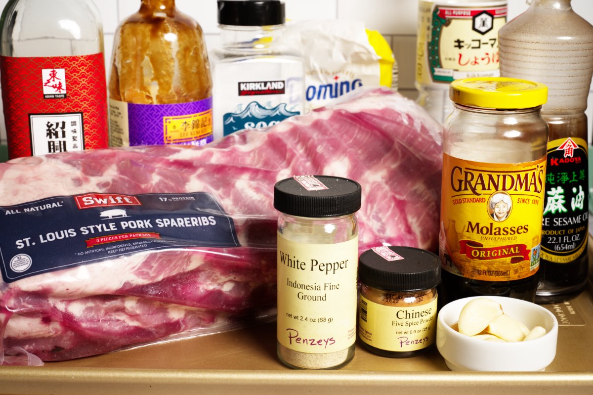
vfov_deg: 23.4
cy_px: 198
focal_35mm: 58
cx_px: 296
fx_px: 955
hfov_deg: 34.5
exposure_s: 1/100
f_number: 11
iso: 100
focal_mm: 58
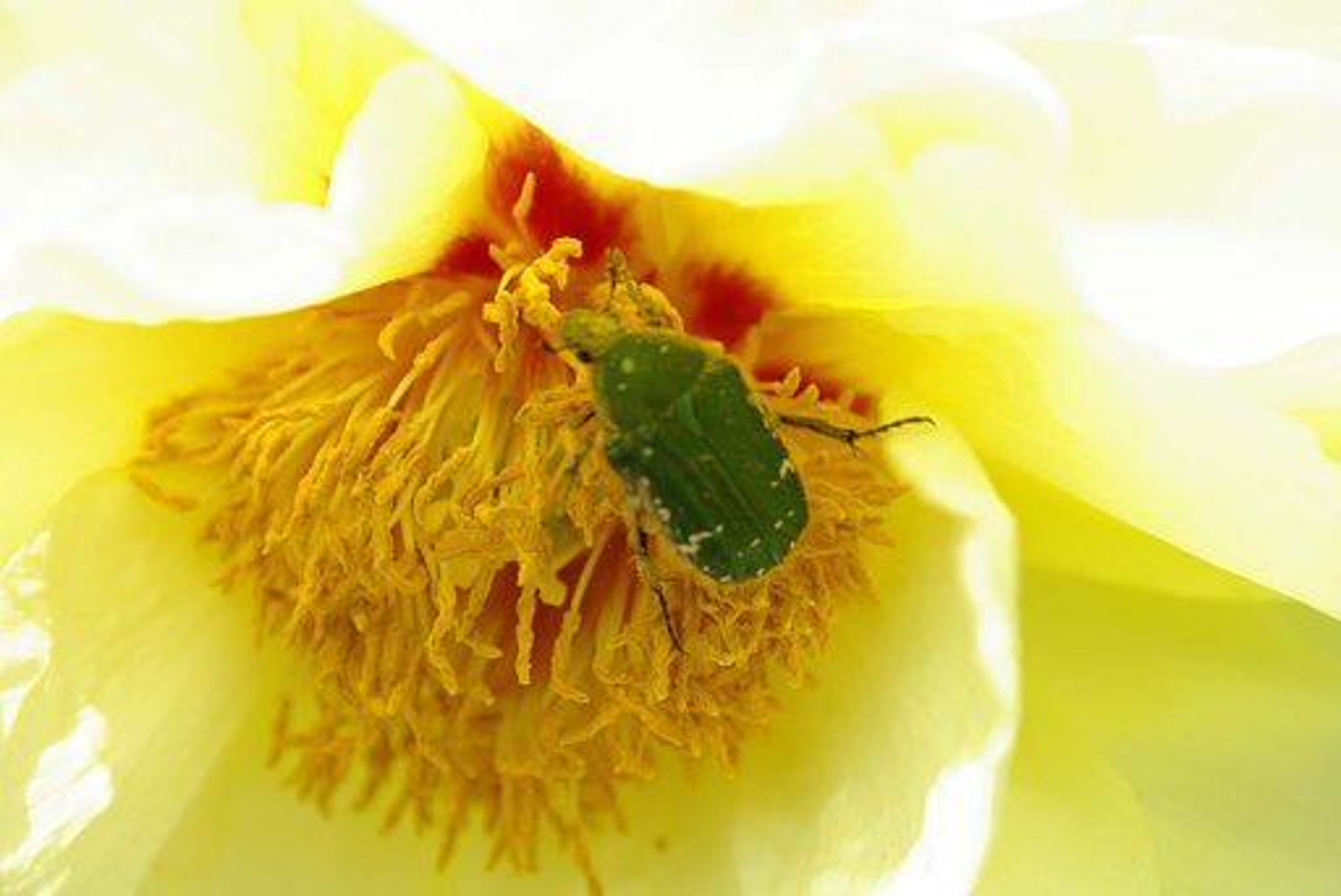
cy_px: 448
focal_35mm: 68
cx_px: 670
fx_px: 2516
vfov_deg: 20.2
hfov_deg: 29.8
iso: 200
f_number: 6.7
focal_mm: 45
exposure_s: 1/250
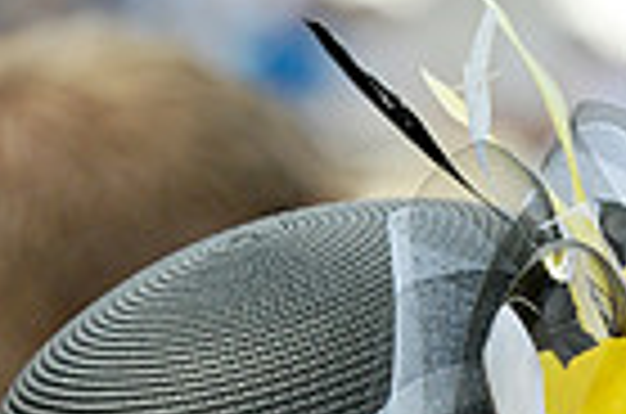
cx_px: 941
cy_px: 623
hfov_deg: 2.1
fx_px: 17401
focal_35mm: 1003
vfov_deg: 1.4
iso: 400
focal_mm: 160
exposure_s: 1/640
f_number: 6.3
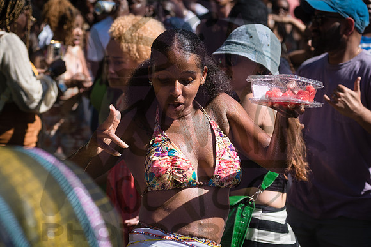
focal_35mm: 98
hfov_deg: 20.7
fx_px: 1013
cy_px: 104
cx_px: 201
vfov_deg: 13.9
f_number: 3.5
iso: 250
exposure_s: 1/2000
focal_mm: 80
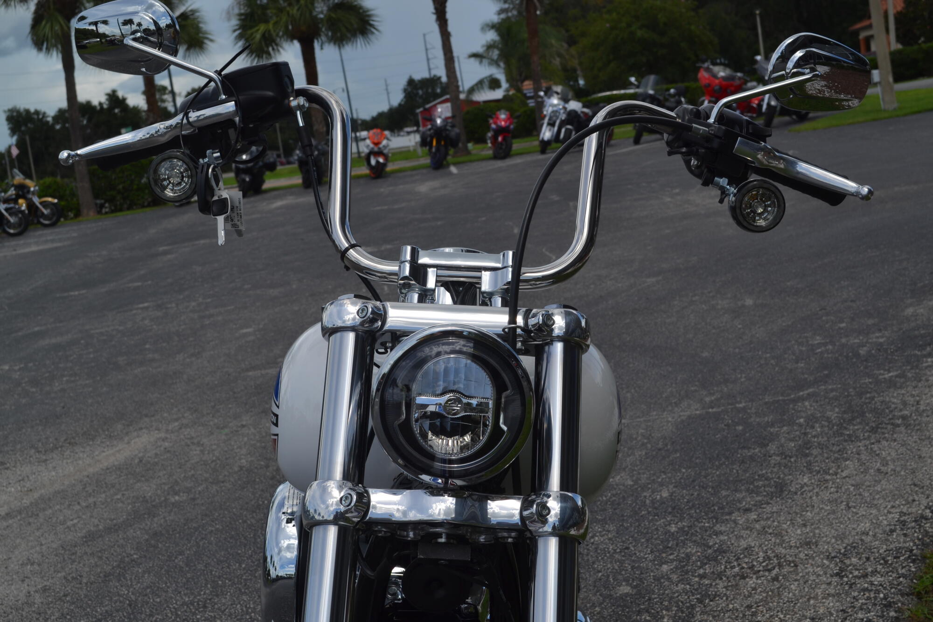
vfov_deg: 26.5
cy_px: 311
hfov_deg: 38.9
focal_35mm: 51
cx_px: 466
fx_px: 1322
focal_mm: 34
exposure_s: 1/320
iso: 100
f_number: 9
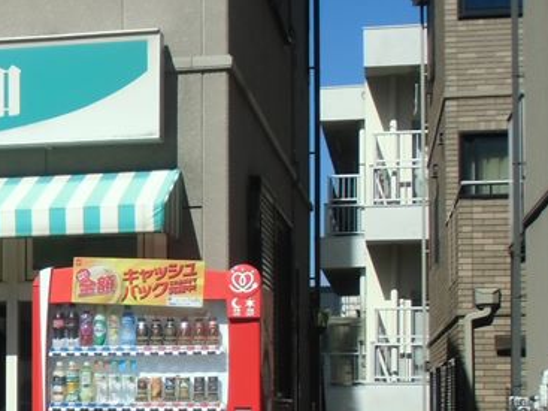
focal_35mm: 92
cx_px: -51
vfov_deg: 15.8
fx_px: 1456
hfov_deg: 20.4
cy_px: 401
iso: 64
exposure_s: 1/800
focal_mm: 5.93
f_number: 3.7
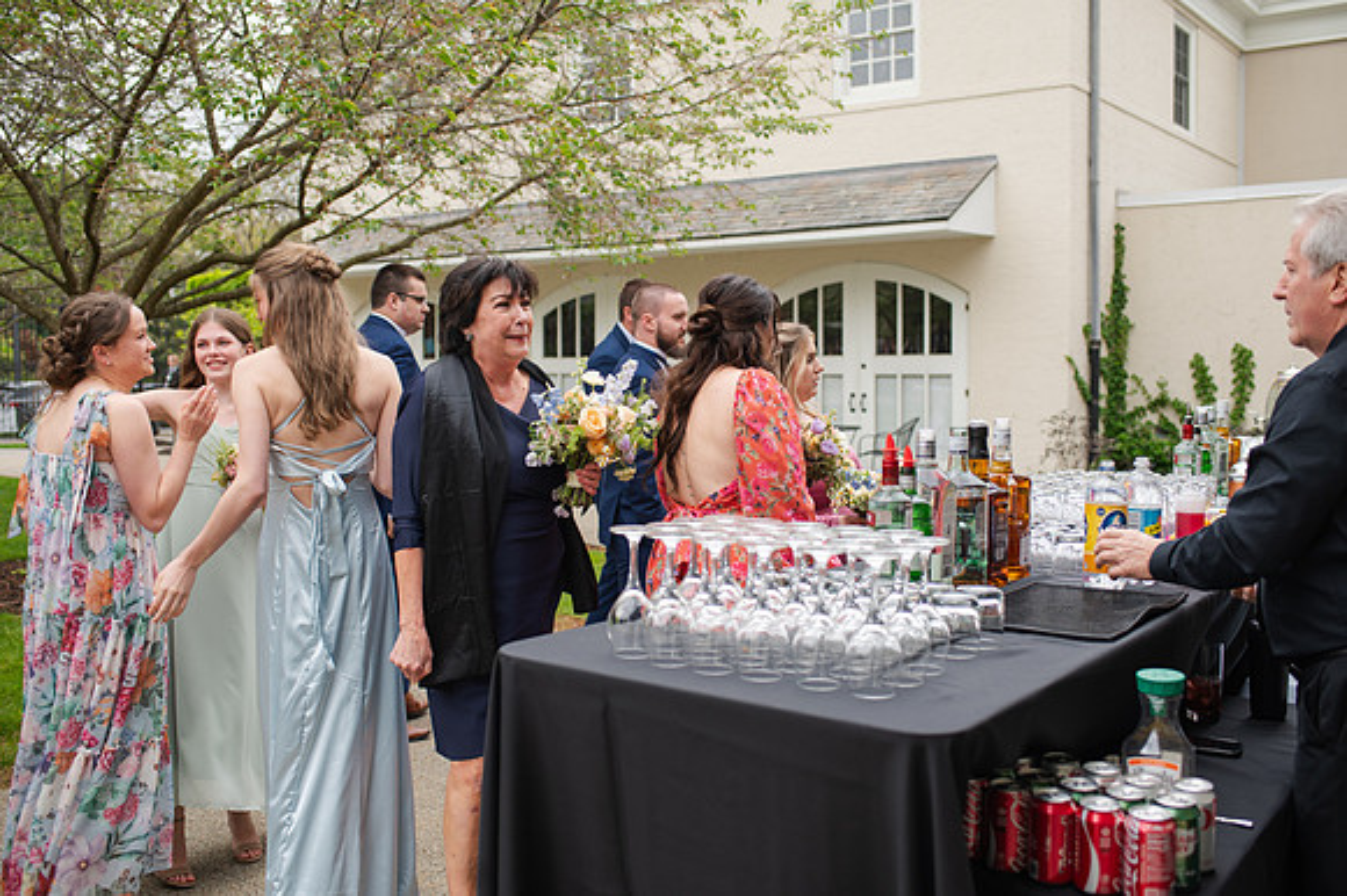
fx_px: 1309
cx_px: 674
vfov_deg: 37.8
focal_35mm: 35
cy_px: 448
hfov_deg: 54.5
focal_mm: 35
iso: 160
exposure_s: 1/640
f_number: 3.2
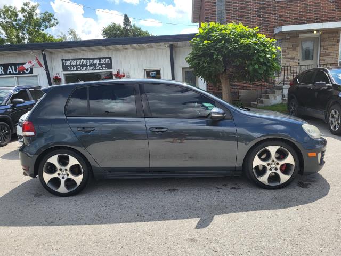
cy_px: 128
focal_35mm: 26
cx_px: 170
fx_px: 256
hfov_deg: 67.3
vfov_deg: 53.1
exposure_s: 1/1962
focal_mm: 5.4
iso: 40
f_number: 1.8
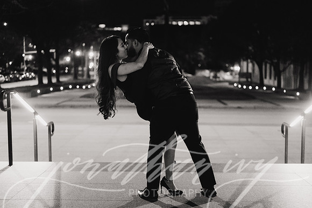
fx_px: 433
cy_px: 104
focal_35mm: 50
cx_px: 156
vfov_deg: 27.0
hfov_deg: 39.6
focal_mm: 50
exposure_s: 1/320
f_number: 2
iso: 5000
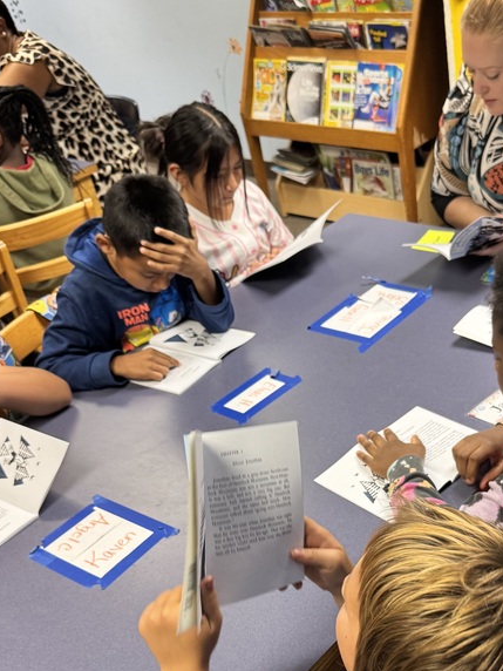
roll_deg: +9.8
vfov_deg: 42.9
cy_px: 479
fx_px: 833
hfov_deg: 33.0
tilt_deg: -36.5
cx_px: 367
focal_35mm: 43
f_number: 1.78
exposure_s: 1/60
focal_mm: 6.76
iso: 200
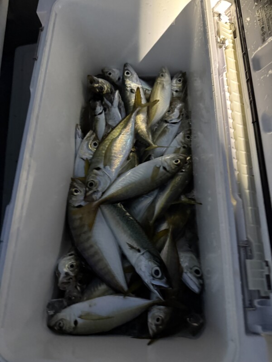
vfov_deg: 71.6
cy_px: 181
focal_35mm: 24
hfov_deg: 56.8
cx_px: 136
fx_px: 251
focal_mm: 6.76
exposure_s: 1/30
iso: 1000
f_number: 1.78
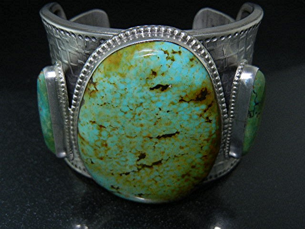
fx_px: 396
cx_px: 152
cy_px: 114
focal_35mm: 45
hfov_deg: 42.1
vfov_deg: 32.2
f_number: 7.6
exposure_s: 1/30
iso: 264
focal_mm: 8.1
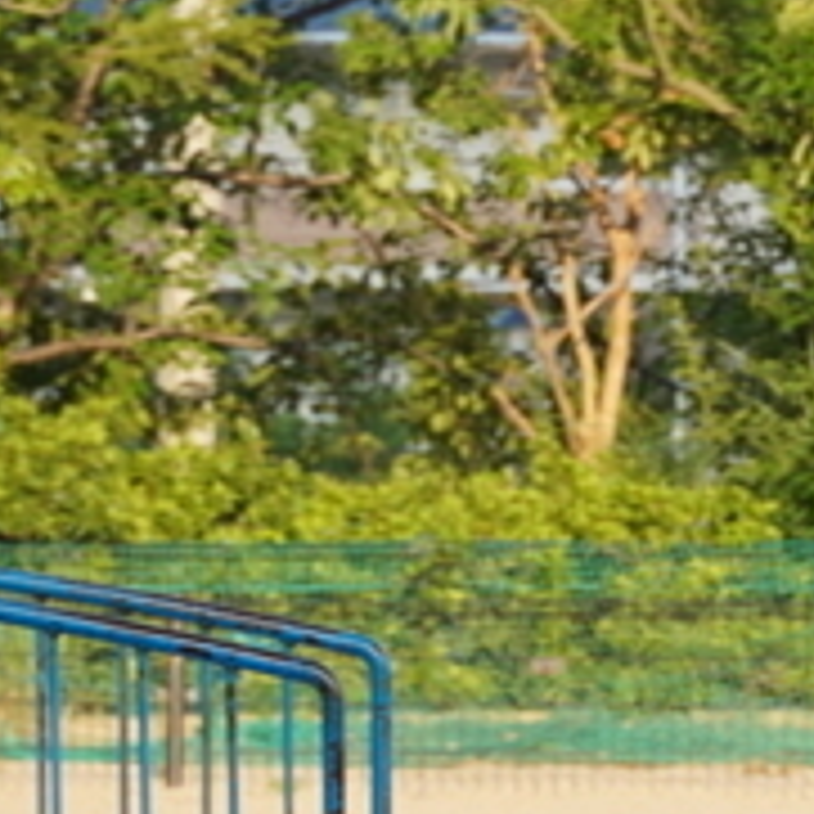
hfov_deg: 4.1
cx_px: 1327
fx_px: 11227
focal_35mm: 422
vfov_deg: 4.1
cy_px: 818
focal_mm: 75
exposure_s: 1/160
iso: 100
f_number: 6.3
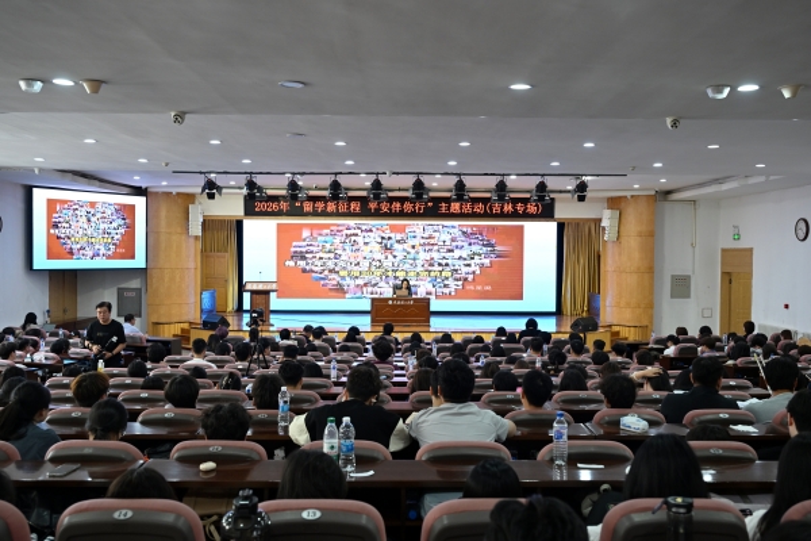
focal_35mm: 34
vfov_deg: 39.4
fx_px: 755
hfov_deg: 56.5
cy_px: 270
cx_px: 406
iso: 800
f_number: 4
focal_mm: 33.5
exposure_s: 1/100
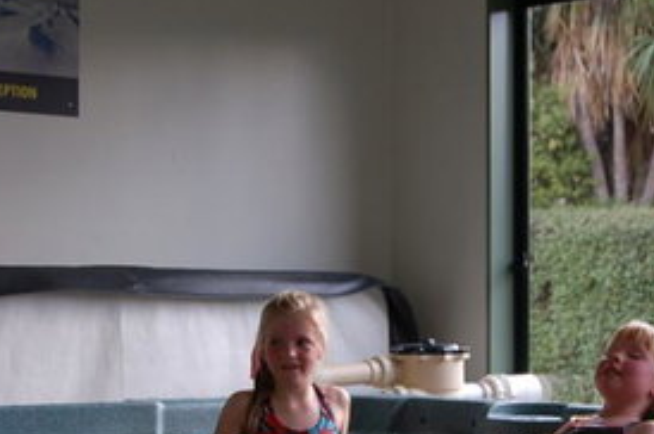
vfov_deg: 13.6
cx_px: 344
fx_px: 1814
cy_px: 330
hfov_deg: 20.4
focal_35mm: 100
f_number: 5
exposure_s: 1/100
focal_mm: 38
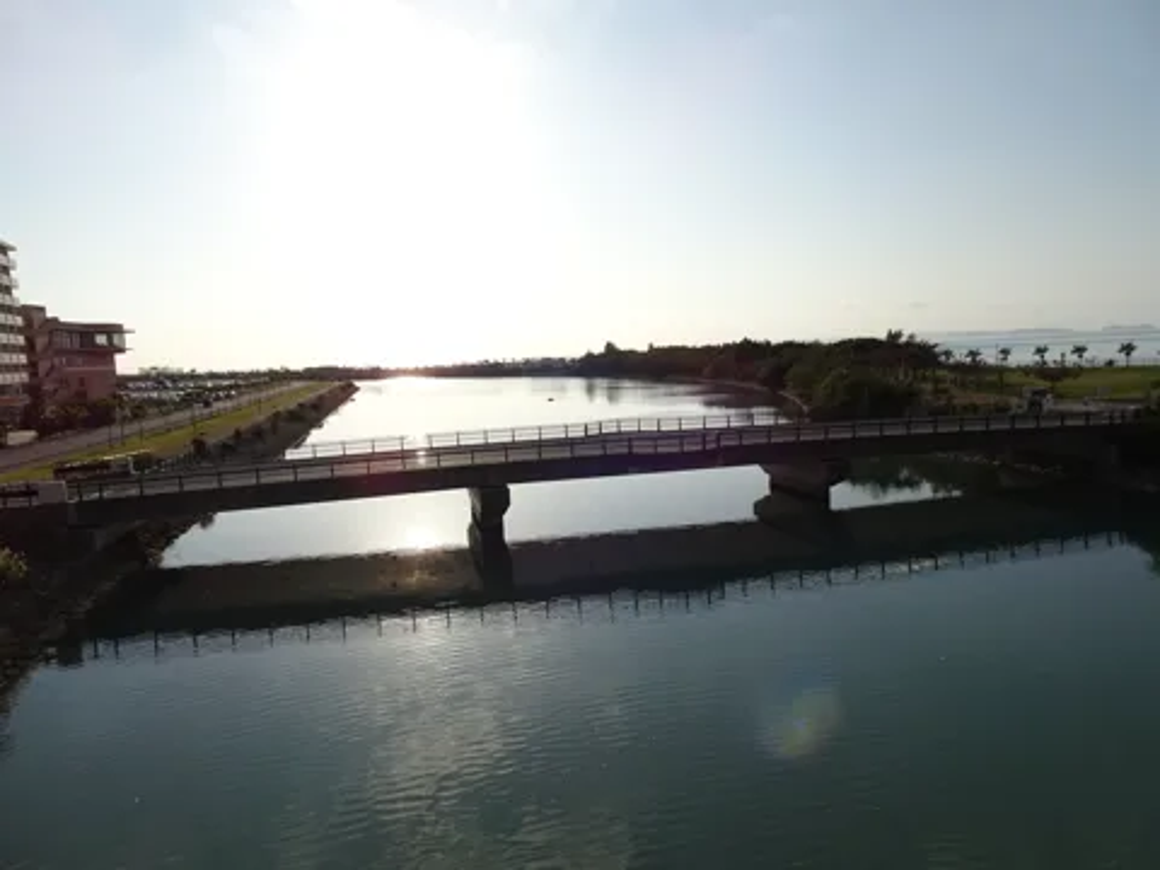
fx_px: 804
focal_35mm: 24
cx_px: 580
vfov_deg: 56.8
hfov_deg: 71.6
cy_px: 435
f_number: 3.5
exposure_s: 1/2000
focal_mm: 4.1
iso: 80
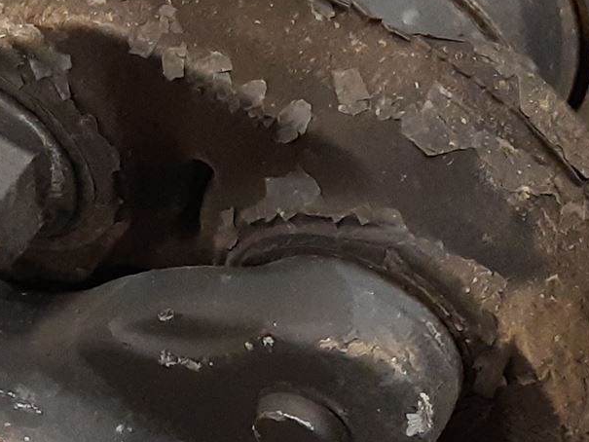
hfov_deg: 22.1
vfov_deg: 16.3
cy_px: 474
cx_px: 166
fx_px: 1498
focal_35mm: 88
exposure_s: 1/50
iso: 250
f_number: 1.7
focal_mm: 3.93
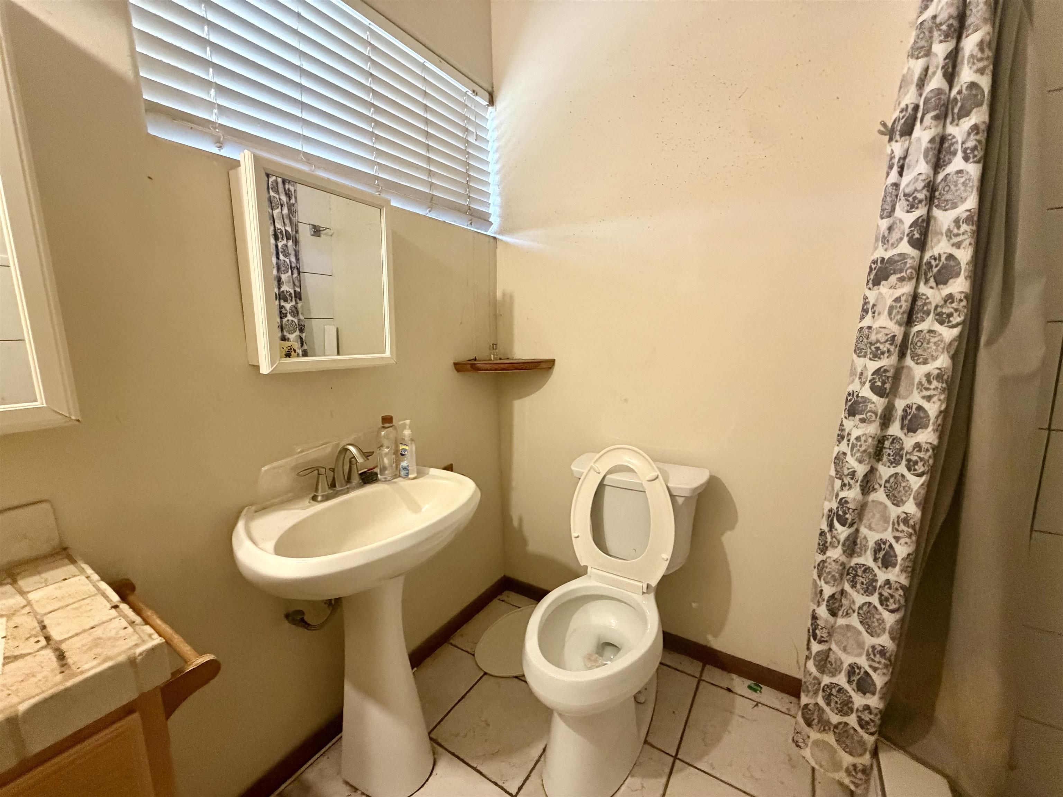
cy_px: 398
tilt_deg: -9.4
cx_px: 532
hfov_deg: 102.1
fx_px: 430
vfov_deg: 85.7
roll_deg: +0.3
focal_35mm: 14
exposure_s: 1/60
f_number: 2.2
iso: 500
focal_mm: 2.22
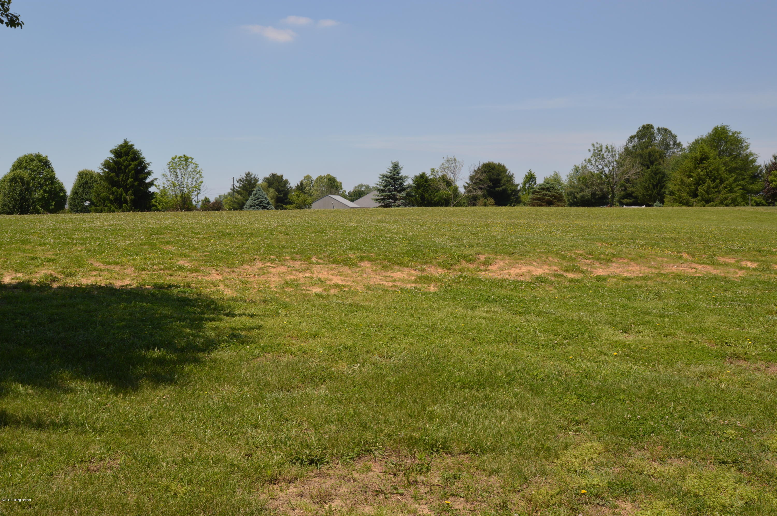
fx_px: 776
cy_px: 258
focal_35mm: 36
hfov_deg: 53.2
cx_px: 388
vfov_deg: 36.8
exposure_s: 1/200
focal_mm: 24
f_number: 7.1
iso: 100
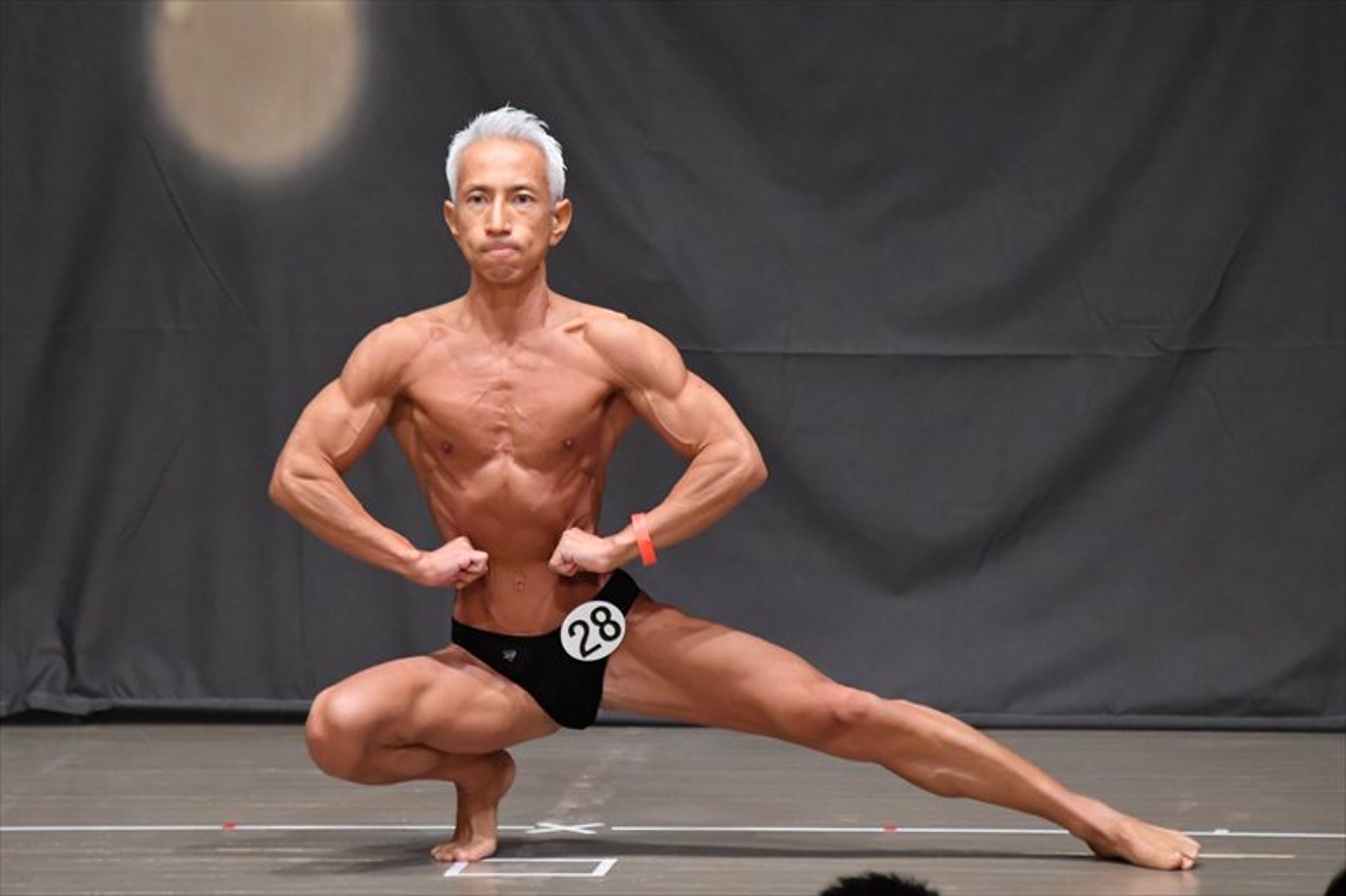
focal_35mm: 345
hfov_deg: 6.0
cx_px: 673
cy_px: 448
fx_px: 12893
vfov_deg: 4.0
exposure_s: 1/400
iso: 6400
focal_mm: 230
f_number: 5.6
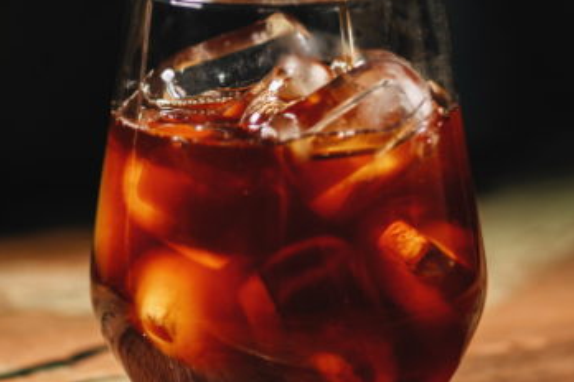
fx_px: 2886
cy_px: 184
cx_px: 426
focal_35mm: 181
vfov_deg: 7.6
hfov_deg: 11.3
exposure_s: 1/160
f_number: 3
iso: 100
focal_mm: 105
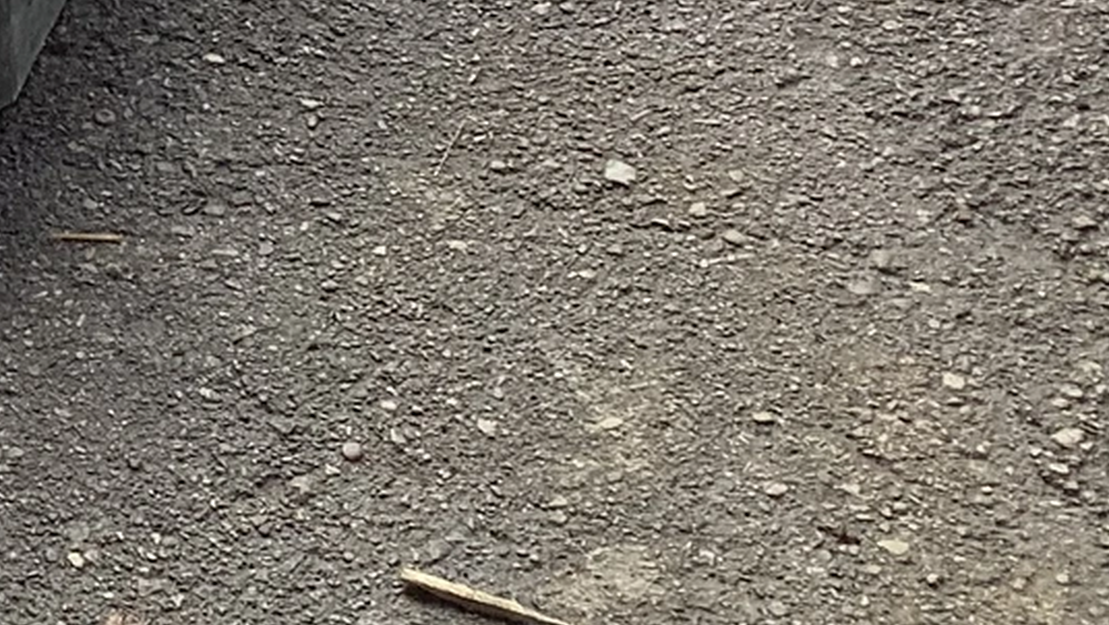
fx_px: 3707
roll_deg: +11.8
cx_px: -807
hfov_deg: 15.1
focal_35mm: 126
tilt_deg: -33.3
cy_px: -389
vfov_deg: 9.3
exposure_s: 1/120
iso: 25
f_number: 2.4
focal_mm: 3.3
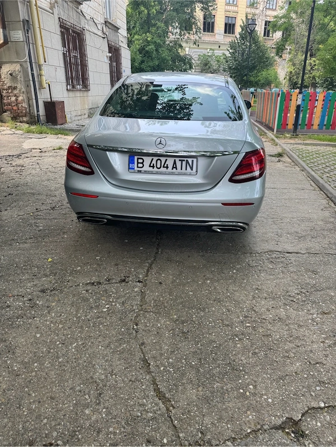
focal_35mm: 24
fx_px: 311
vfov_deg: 71.6
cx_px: 168
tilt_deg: -22.0
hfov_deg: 56.8
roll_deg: -0.5
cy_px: 224
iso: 64
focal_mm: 6.76
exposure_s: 1/236
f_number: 1.78
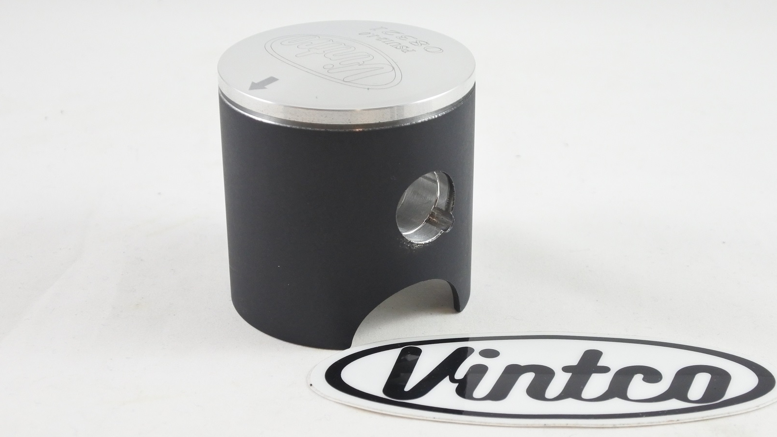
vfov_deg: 24.0
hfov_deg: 41.3
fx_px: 1030
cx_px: 393
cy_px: 205
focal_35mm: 50
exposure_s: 1/125
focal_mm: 17.6
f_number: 4.5
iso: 640
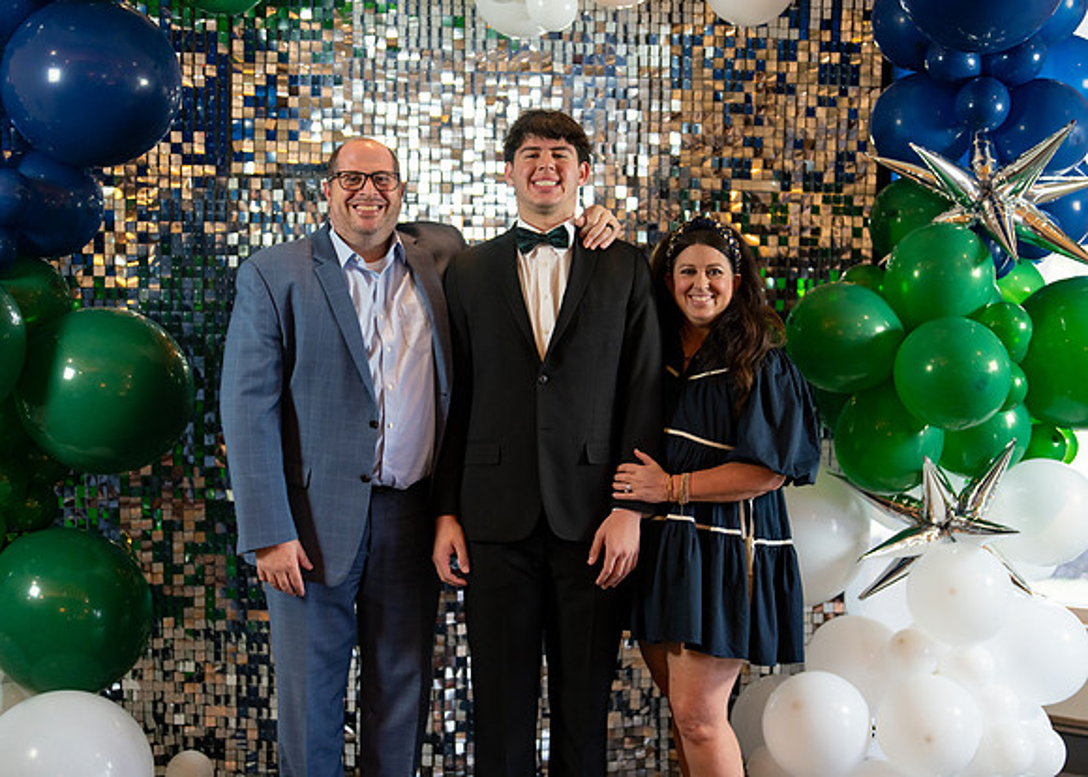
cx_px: 575
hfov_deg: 37.1
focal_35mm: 52
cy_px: 388
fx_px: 1619
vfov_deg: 27.0
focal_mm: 50
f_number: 1.2
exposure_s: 1/320
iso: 800
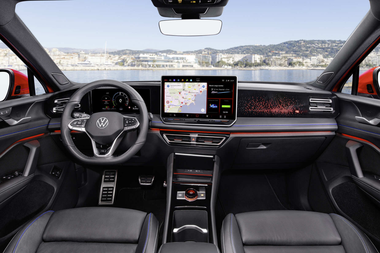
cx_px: 190
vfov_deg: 59.5
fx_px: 222
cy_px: 126
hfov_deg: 81.2
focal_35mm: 21
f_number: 14
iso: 640
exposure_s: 1/200
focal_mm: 21
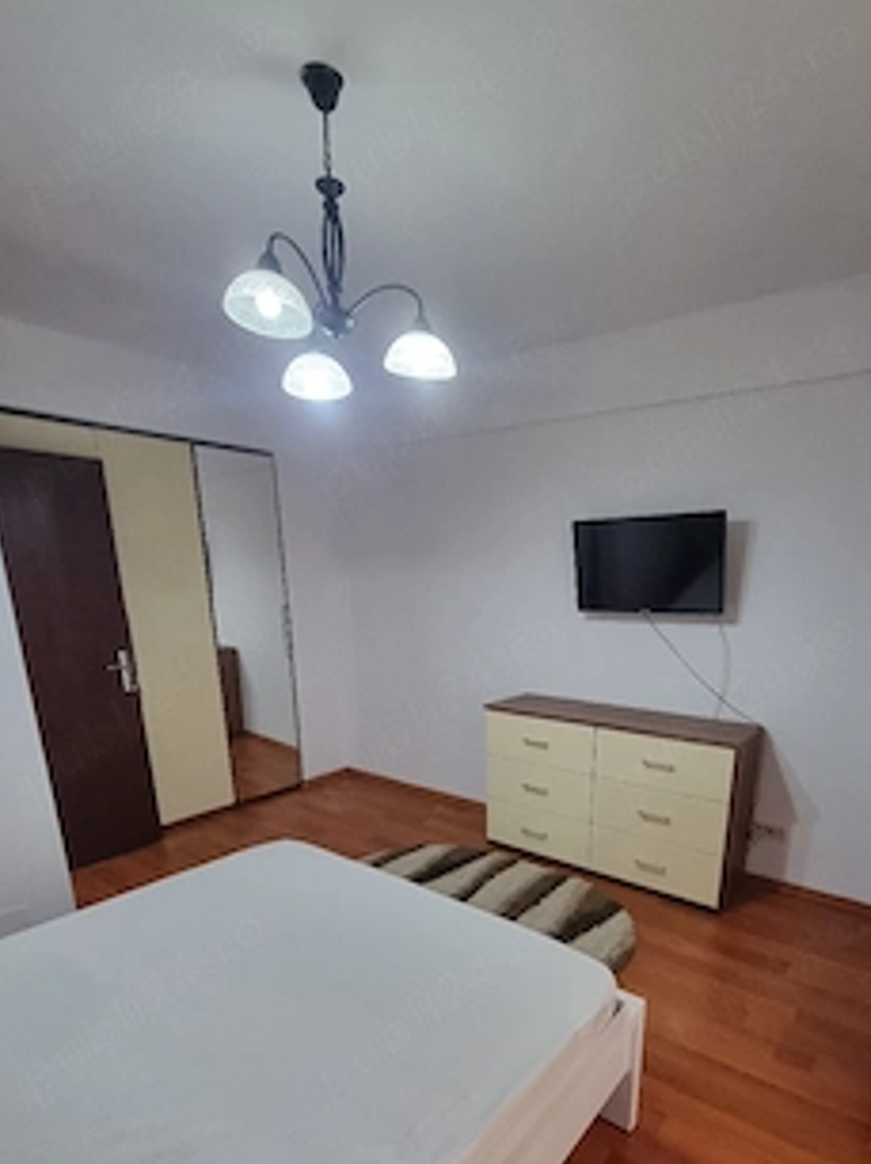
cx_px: 513
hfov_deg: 74.0
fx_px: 571
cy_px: 753
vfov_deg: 88.5
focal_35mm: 17
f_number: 2.2
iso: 400
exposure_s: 1/50
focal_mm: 2.2
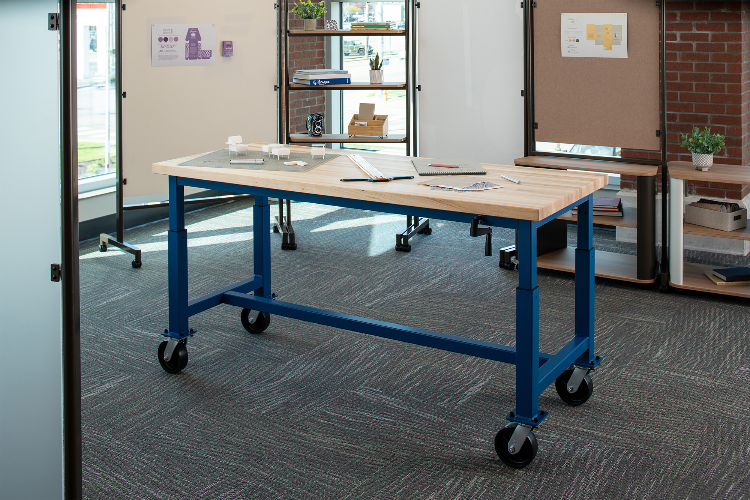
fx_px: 944
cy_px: 250
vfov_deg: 29.7
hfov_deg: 43.3
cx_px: 375
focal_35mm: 45
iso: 100
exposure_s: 1/20
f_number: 7.1
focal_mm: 45
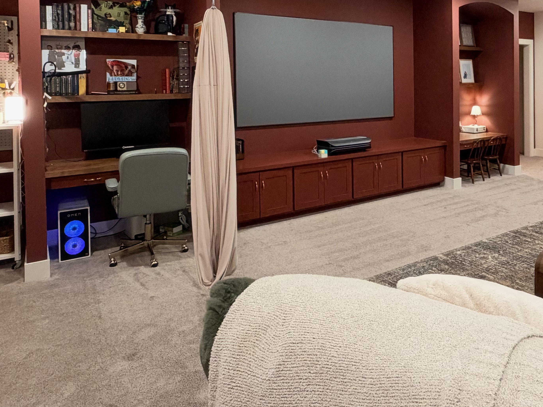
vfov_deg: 46.1
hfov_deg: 59.9
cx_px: 371
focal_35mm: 29
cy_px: 91
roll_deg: +0.5
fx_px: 455
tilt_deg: -0.6
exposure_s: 1/60
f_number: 2.2
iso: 500
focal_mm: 2.22
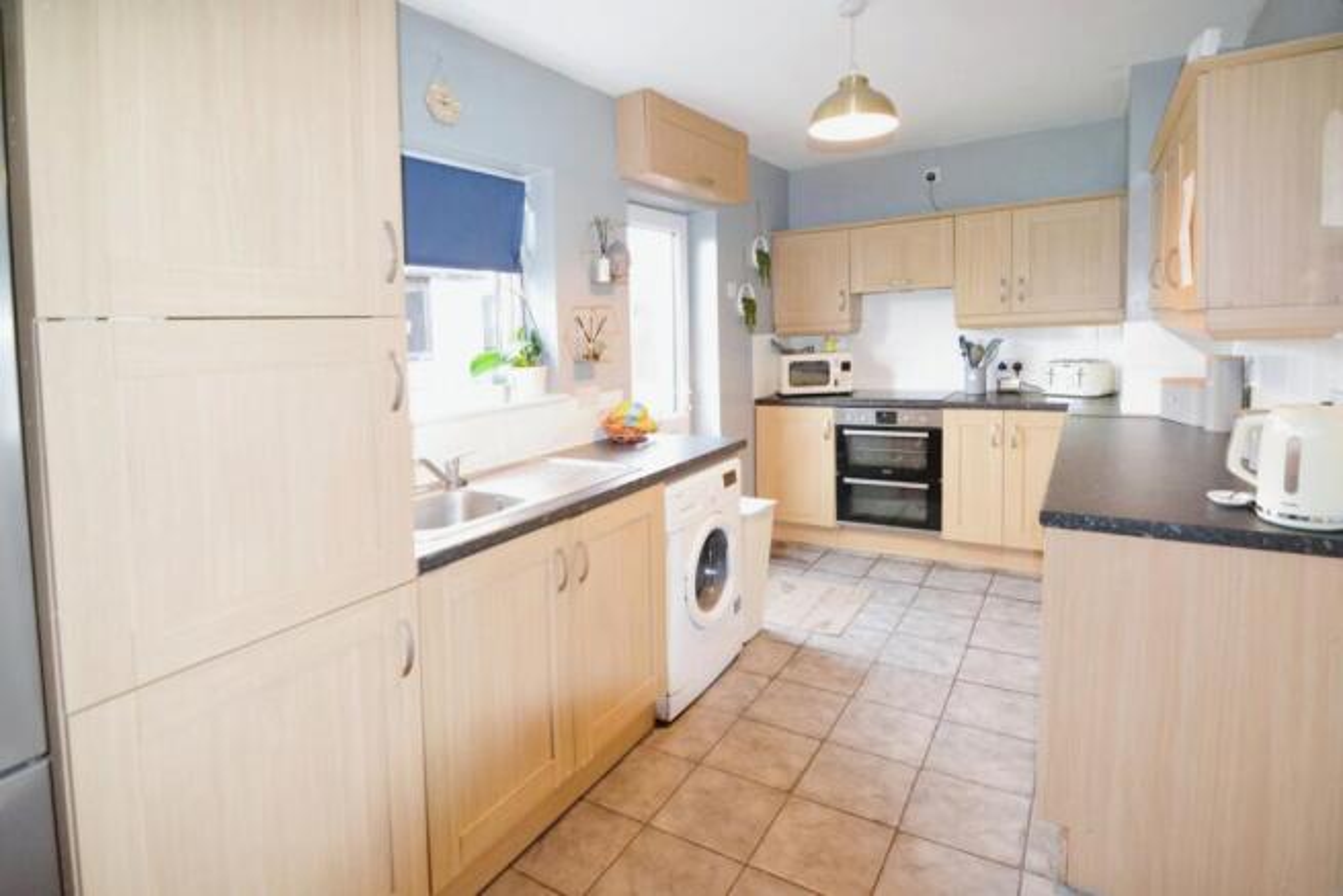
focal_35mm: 16
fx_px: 616
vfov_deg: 72.1
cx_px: 672
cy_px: 448
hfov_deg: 95.0
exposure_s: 1/200
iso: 2500
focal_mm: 11
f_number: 3.2
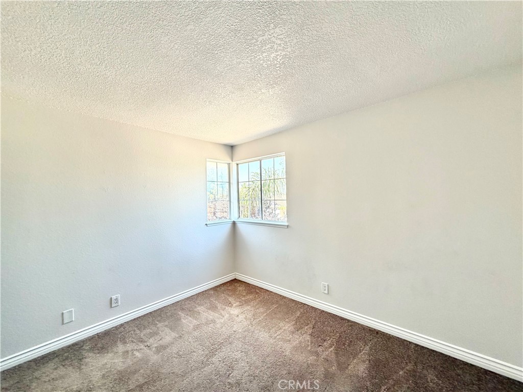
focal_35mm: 14
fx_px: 212
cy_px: 196
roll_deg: +1.8
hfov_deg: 102.1
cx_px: 262
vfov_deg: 85.7
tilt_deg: +0.3
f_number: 2.2
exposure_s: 1/121
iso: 100
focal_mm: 2.22
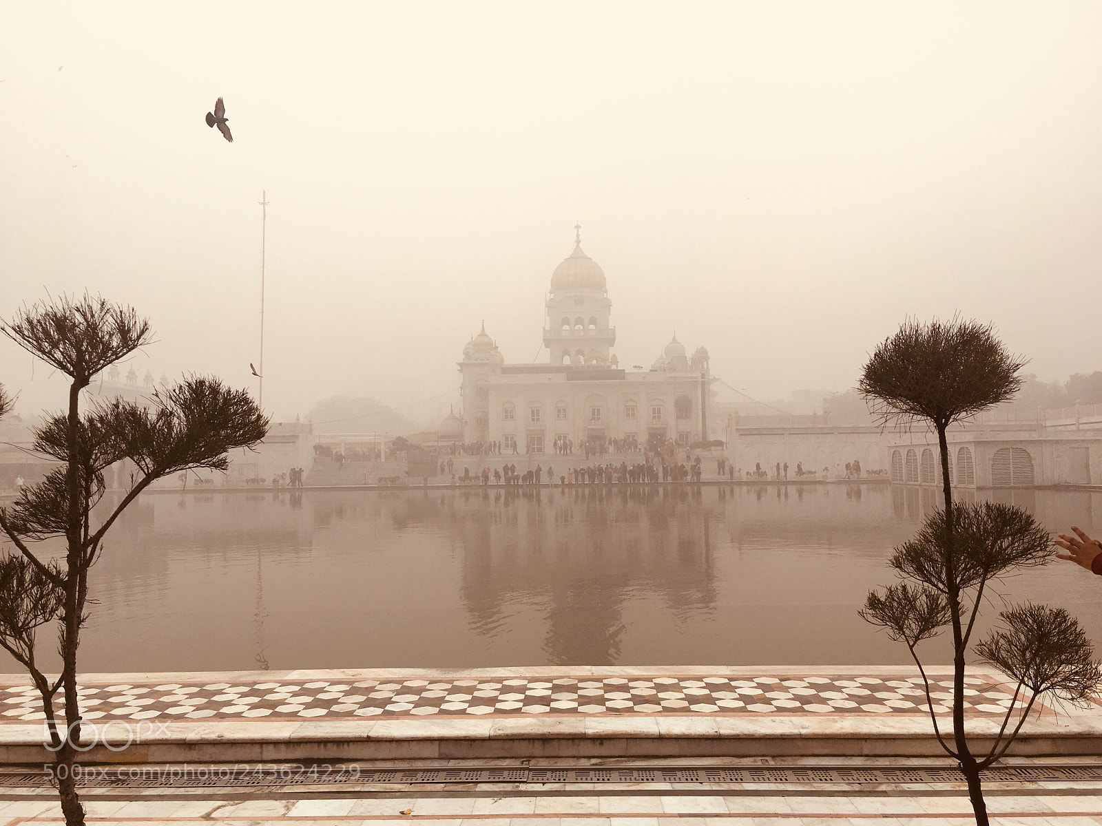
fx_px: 923
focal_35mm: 29
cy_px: 413
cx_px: 551
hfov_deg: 61.7
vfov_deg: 48.2
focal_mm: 4.15
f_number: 2.2
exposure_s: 1/916
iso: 25
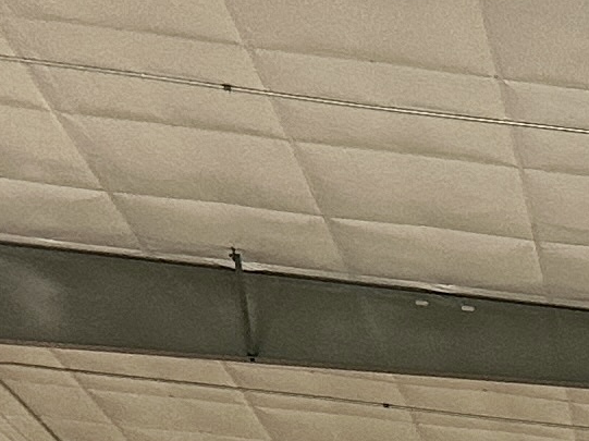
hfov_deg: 9.7
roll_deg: +1.0
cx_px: 1420
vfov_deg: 7.2
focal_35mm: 179
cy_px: 1399
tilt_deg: -5.3
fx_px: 3044
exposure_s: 1/62
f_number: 1.78
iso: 250
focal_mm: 6.86
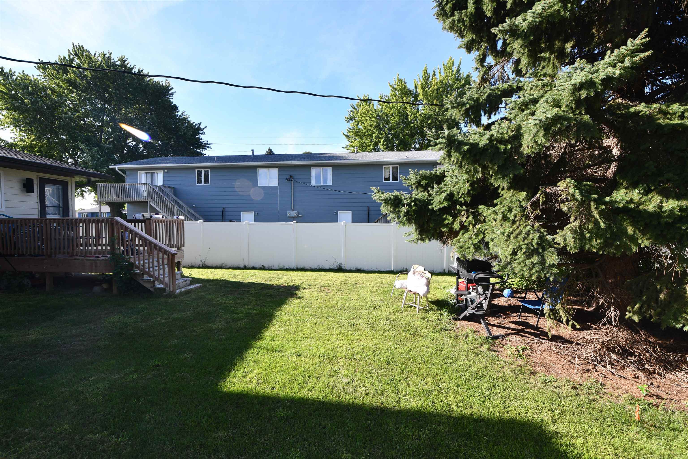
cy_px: 230
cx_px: 344
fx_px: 287
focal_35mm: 15
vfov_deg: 77.3
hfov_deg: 100.4
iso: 200
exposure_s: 1/250
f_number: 8
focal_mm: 10
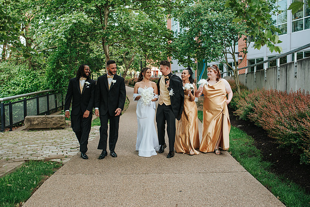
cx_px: 148
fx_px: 322
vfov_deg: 35.6
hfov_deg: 51.3
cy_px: 105
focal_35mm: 37
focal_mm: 35
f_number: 3.5
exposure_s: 1/500
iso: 450
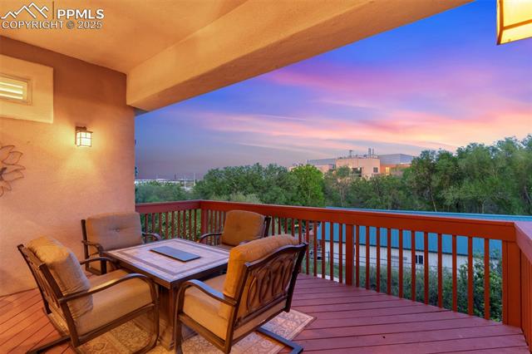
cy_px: 177
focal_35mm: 17
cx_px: 266
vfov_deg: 70.4
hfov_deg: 93.3
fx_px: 251
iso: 1250
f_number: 8
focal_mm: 17
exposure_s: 1/4
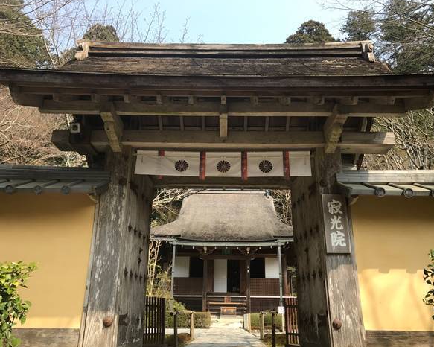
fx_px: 385
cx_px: 226
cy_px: 171
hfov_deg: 58.8
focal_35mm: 30
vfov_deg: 48.5
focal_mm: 3.99
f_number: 1.8
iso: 20
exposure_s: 1/669
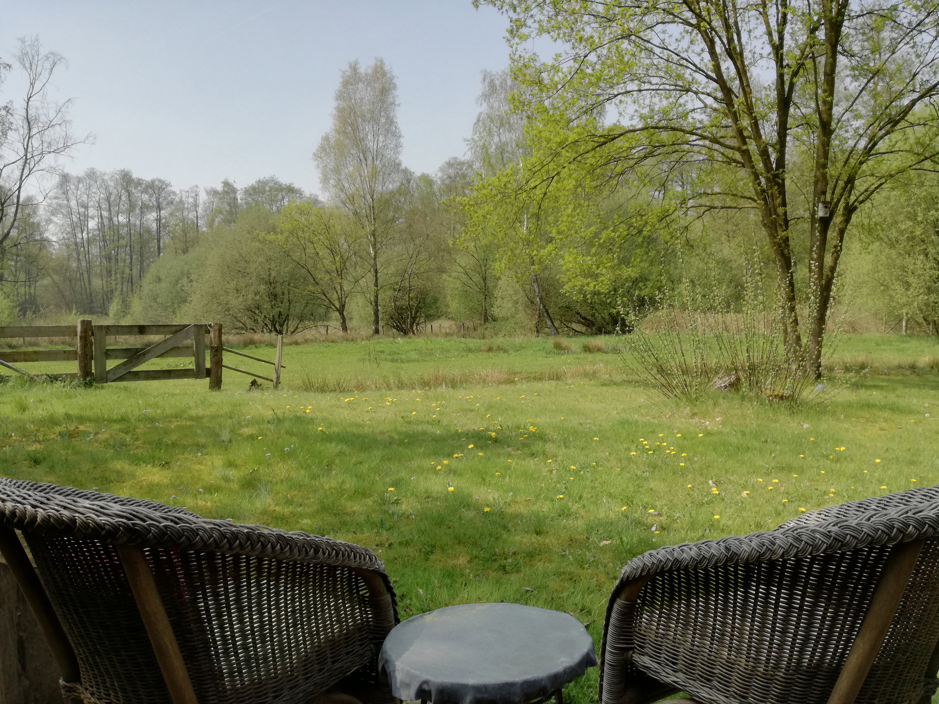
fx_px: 732
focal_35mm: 27
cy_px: 352
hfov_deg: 65.3
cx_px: 470
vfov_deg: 51.4
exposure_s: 1/1236
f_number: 2
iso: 50
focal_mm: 3.79
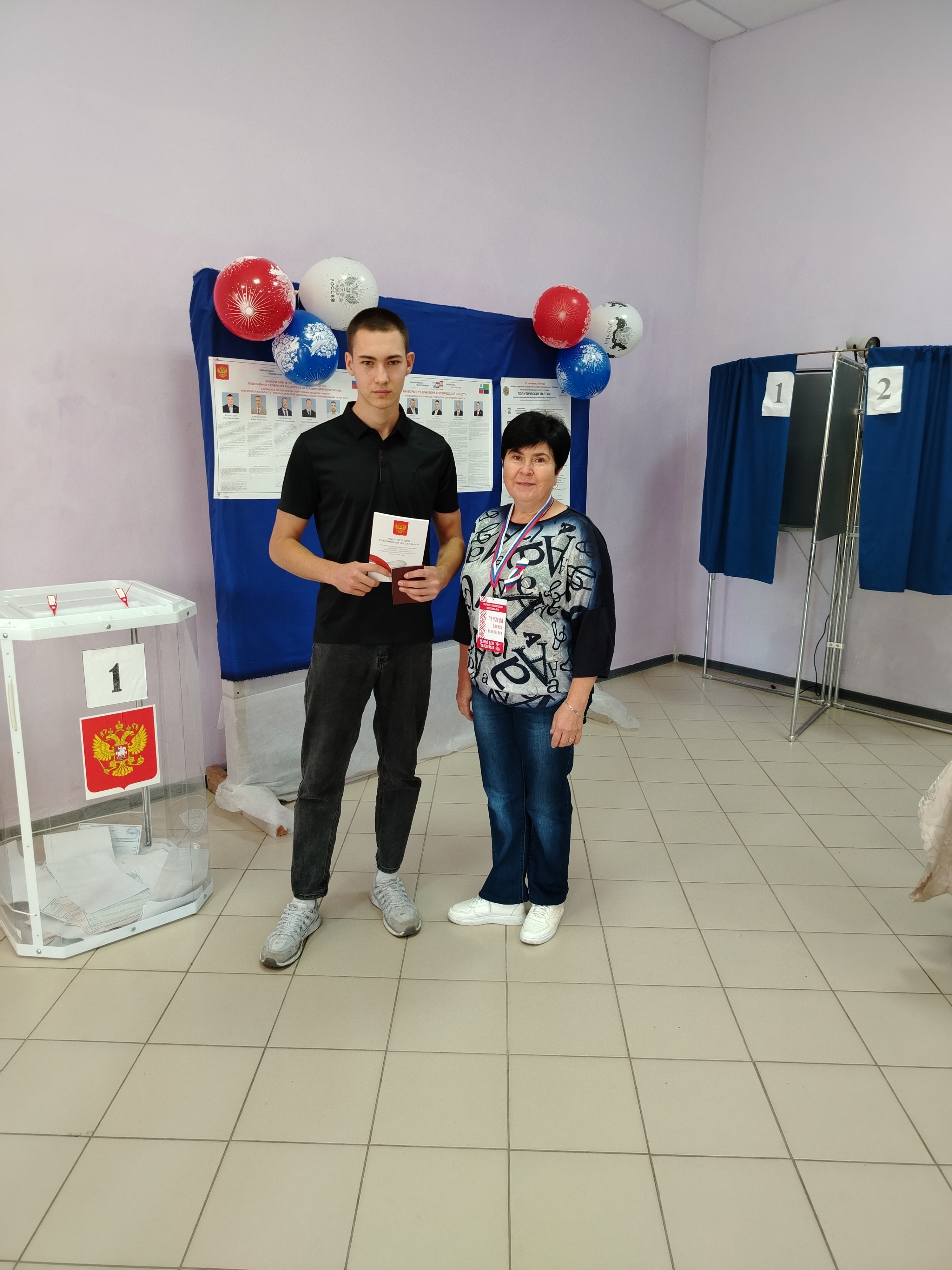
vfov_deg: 71.6
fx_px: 880
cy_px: 635
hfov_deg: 56.8
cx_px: 476
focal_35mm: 24
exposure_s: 1/50
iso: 697
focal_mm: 5.25
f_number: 1.75
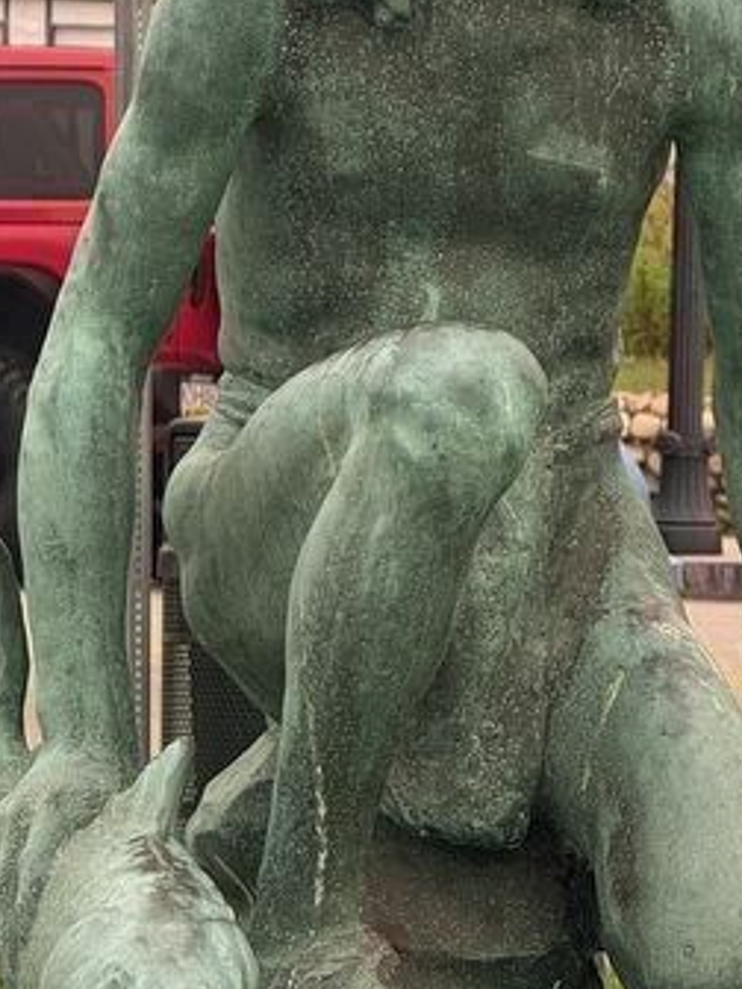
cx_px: 492
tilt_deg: -0.1
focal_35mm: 286
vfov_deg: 6.9
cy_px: 265
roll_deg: -0.7
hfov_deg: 5.2
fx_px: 8174
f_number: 2.8
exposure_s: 1/661
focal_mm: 15.66
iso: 64
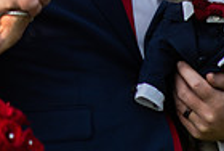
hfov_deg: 5.8
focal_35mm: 351
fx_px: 2189
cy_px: -116
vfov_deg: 3.9
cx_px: 13
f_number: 2.2
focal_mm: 85
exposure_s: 1/3200
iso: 160
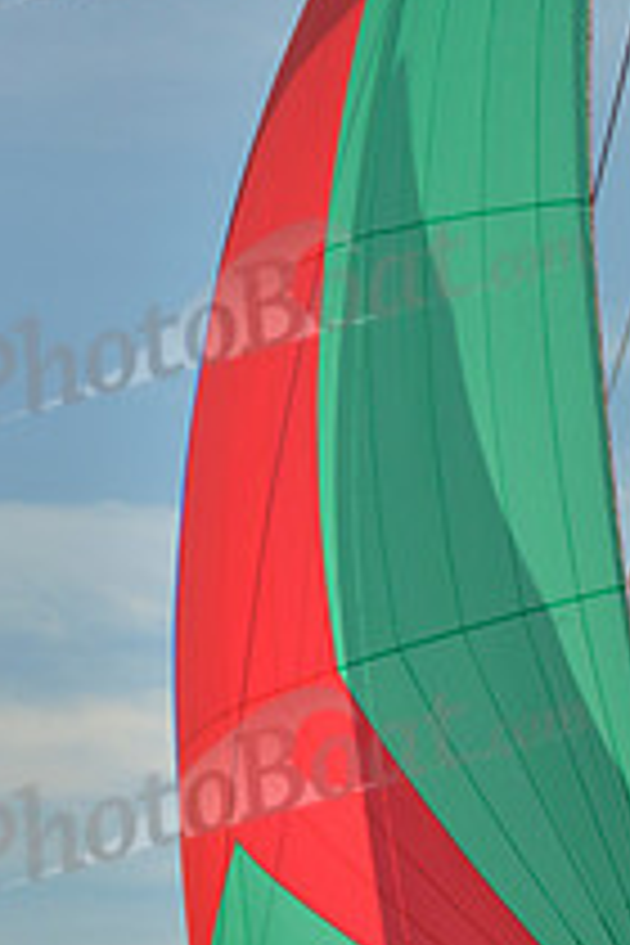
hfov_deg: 7.0
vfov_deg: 10.7
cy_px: 486
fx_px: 5066
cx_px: 821
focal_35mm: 193
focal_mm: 70
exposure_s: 1/1000
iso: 200
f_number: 9
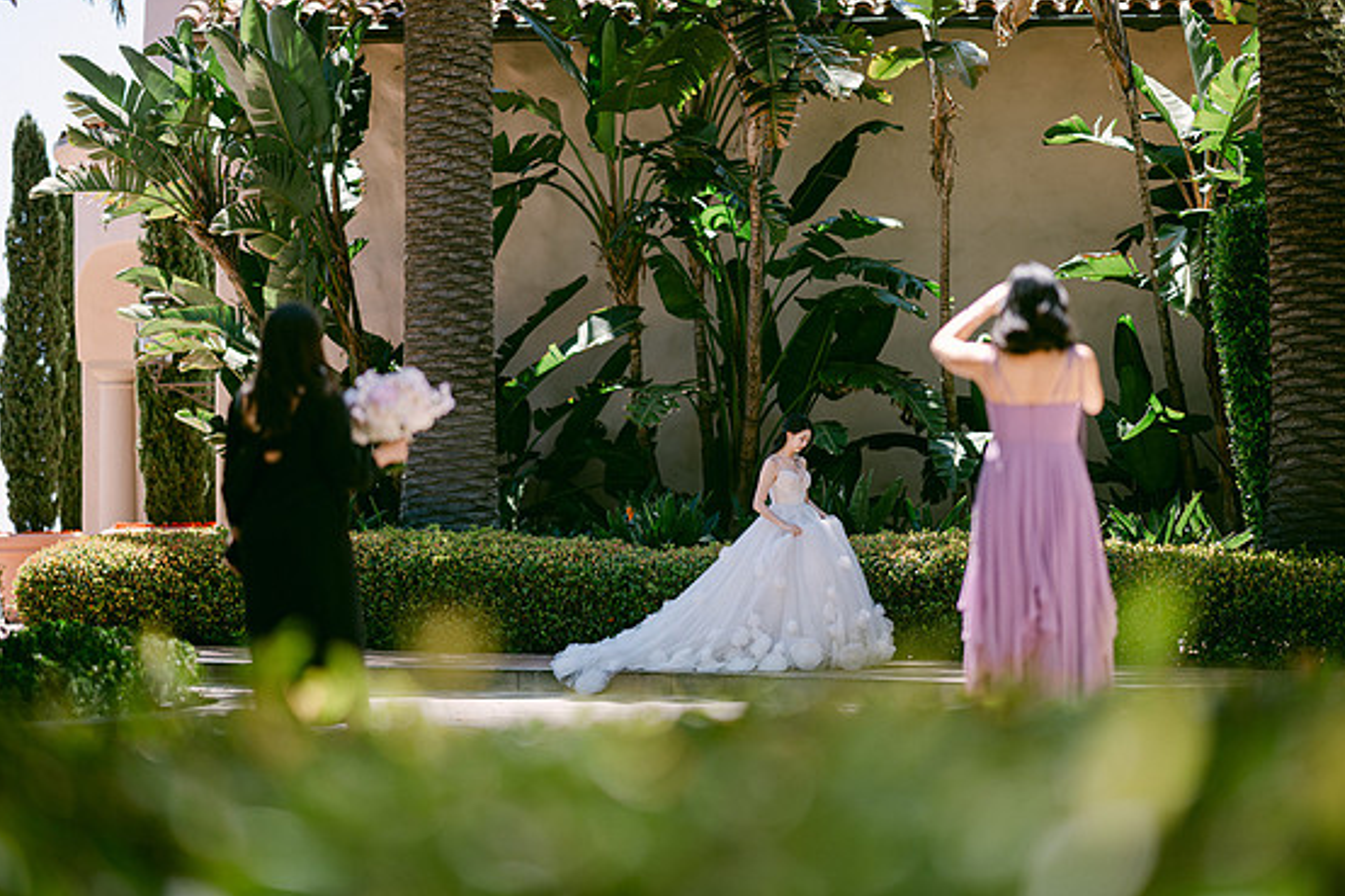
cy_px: 433
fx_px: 4108
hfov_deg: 18.6
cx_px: 665
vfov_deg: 12.4
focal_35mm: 110
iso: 64
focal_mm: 105
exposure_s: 1/1250
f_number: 1.4
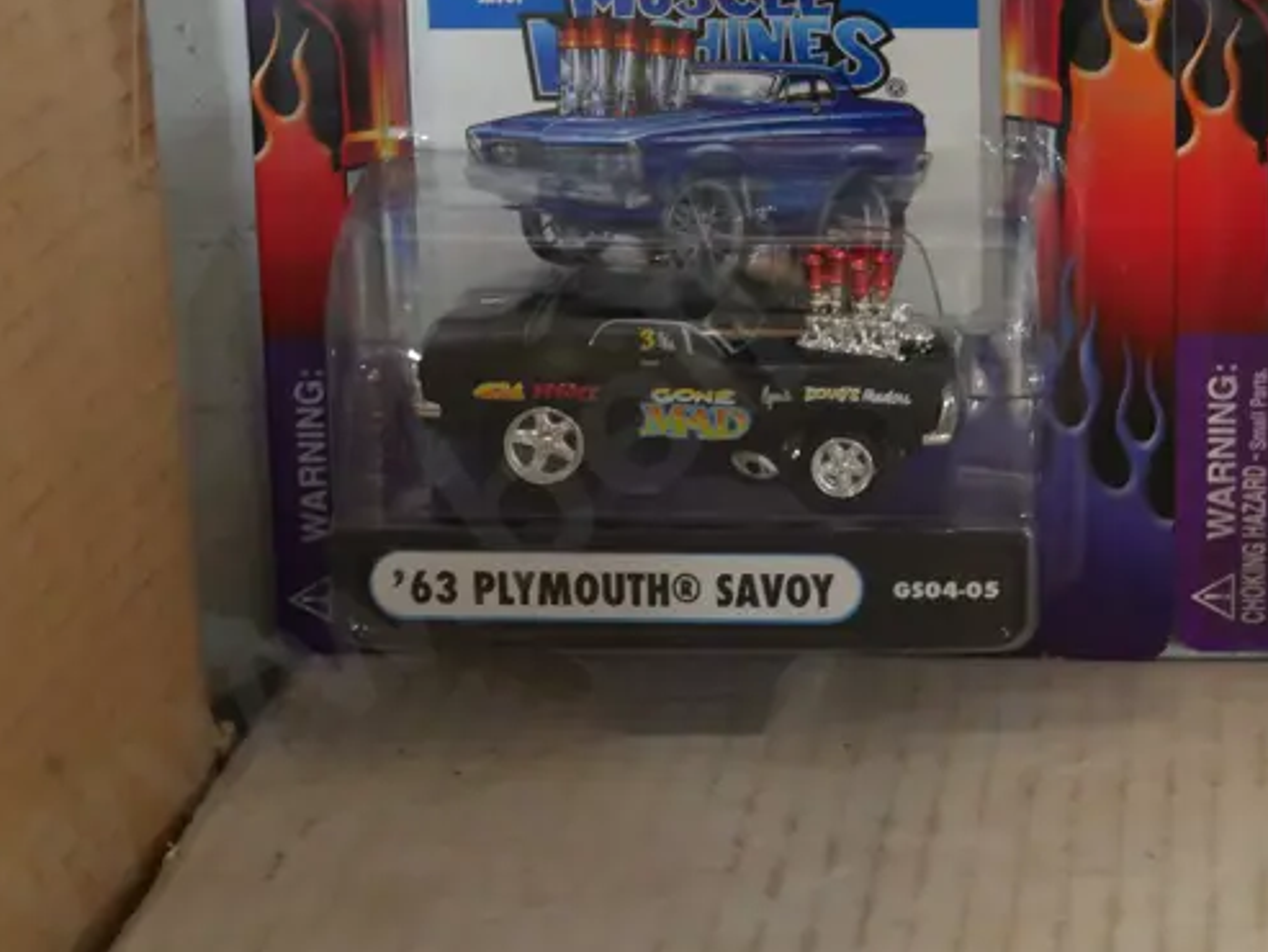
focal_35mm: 108
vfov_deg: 13.6
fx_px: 3957
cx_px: 1047
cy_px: 122
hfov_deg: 18.0
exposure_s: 1/50
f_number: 5.3
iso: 3200
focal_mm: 26
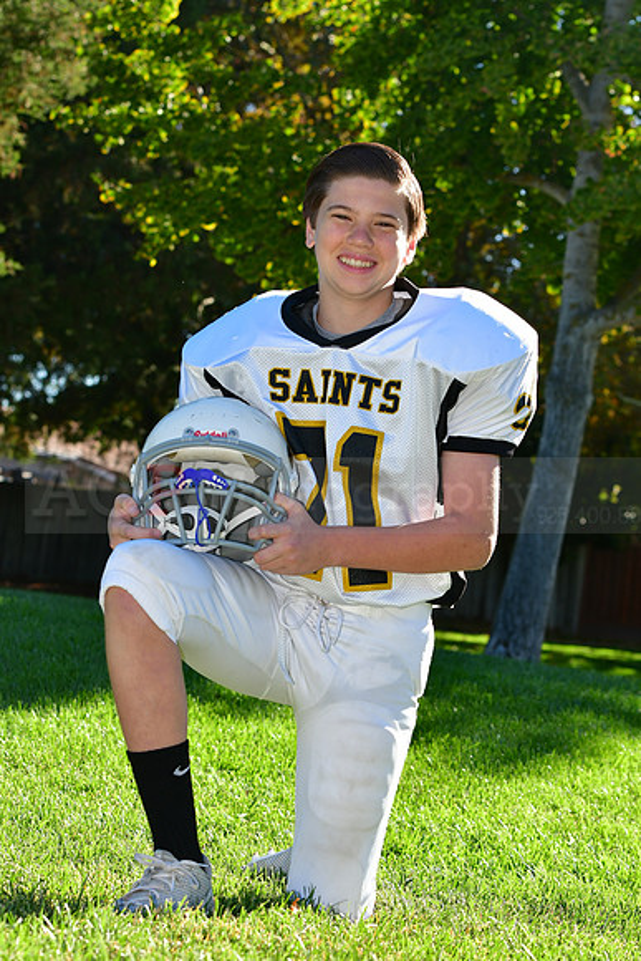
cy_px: 480
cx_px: 320
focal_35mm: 105
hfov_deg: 13.0
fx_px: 2802
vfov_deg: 19.5
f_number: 6.3
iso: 400
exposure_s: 1/640
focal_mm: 70
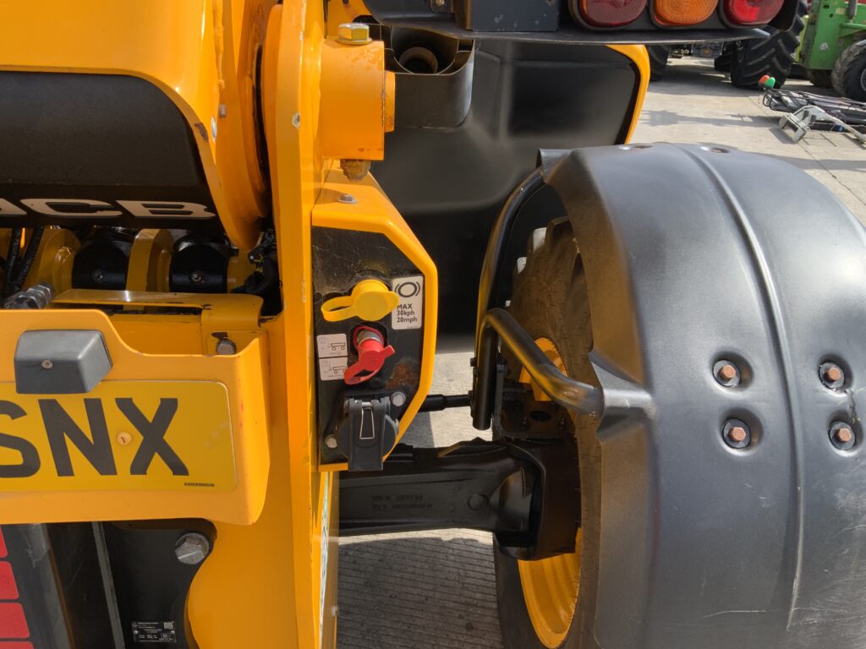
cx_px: 433
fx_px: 726
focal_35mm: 29
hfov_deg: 61.7
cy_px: 324
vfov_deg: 48.2
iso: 16
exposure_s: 1/620
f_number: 1.8
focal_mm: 3
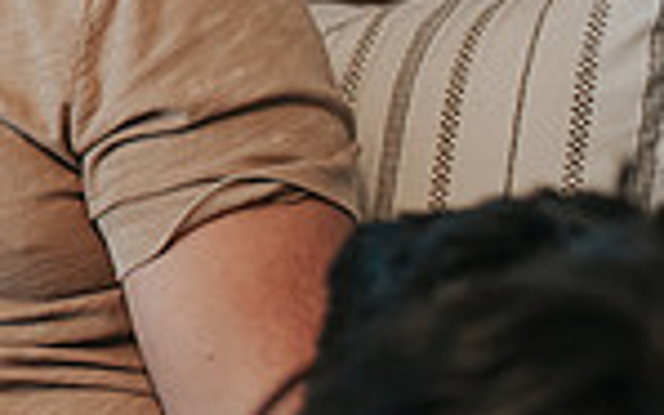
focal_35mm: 143
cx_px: -526
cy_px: -163
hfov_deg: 13.2
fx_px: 2587
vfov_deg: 9.0
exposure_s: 1/250
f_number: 2.8
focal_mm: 35
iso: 1000
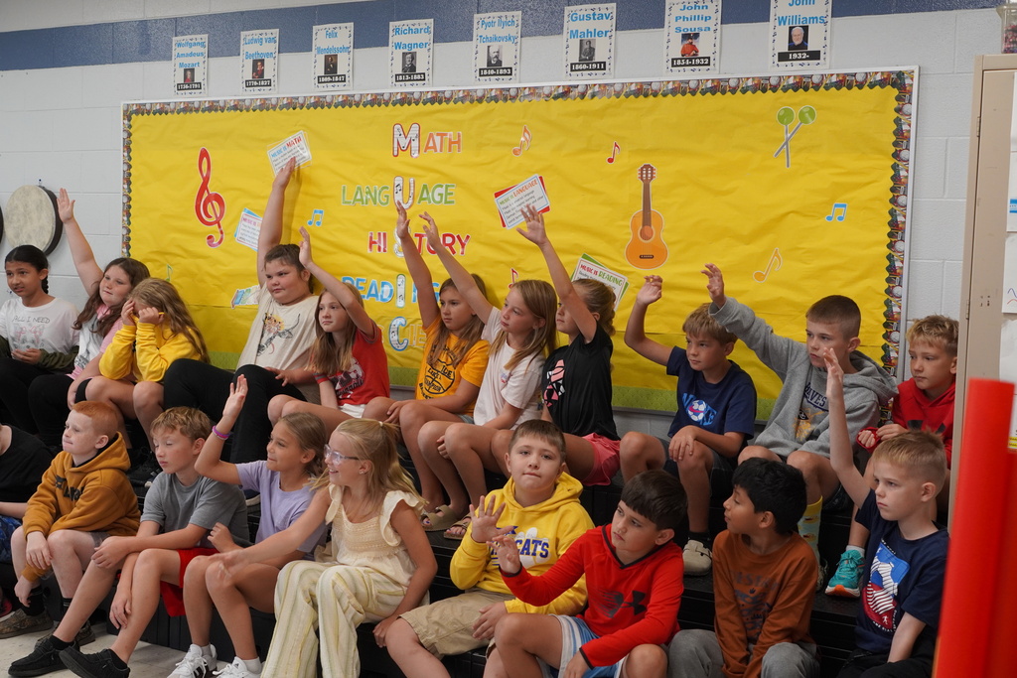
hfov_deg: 42.3
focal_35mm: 46
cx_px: 508
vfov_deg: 29.0
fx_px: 1314
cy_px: 339
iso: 1000
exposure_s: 1/160
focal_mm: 31
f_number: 4
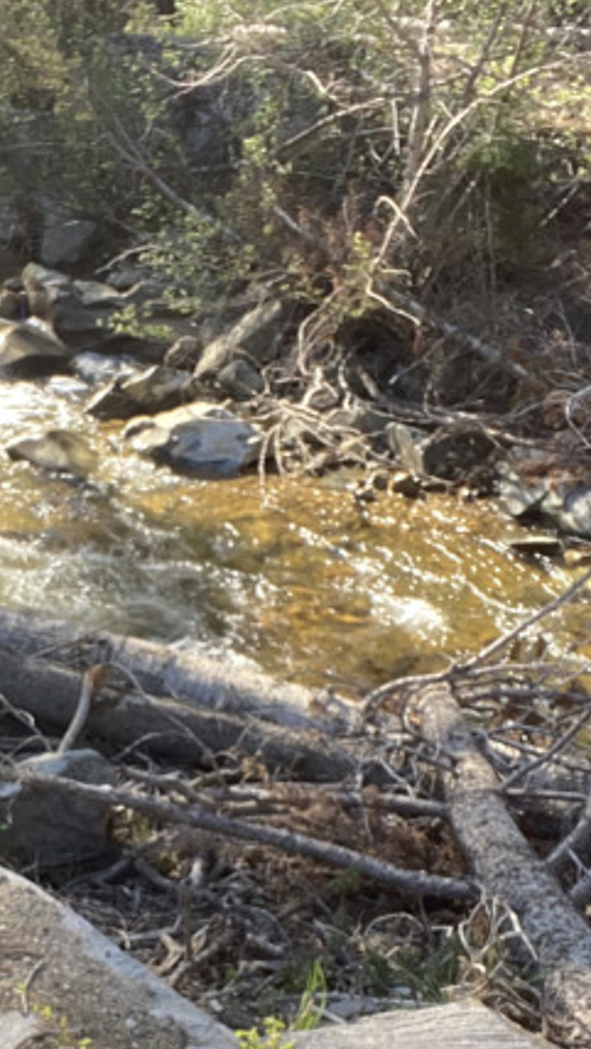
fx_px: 1670
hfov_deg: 19.7
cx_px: 74
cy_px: 767
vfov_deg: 34.3
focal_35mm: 60
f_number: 2.2
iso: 25
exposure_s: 1/130
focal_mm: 2.71
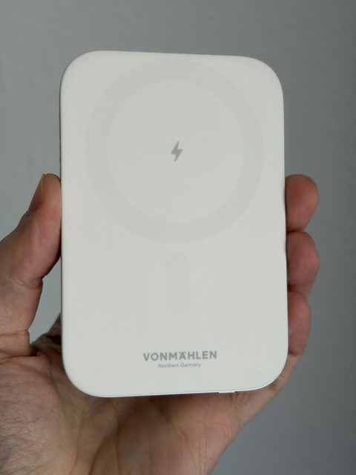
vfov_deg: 36.8
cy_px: 238
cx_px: 178
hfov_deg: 28.0
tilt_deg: -13.9
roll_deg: +2.5
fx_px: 713
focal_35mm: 52
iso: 50
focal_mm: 5.96
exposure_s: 1/69
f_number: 1.6
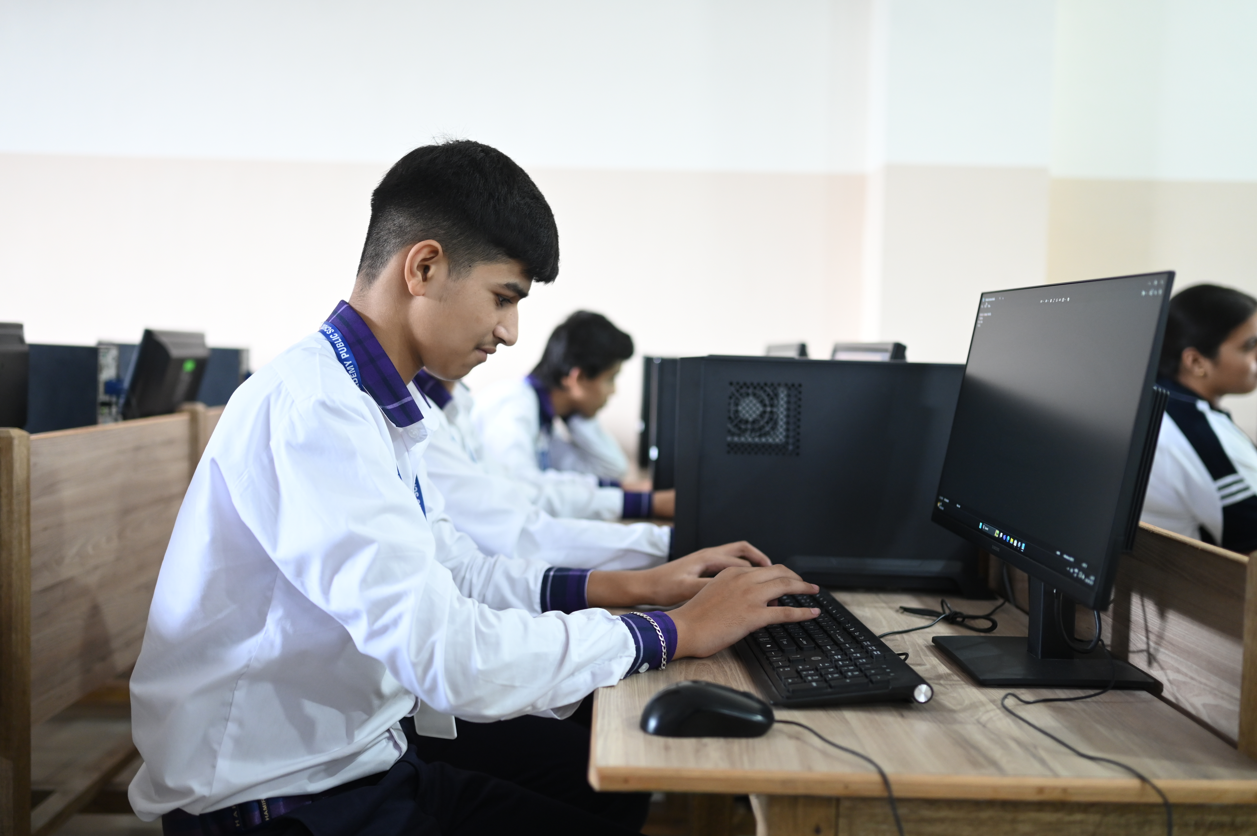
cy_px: 418
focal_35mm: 35
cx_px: 628
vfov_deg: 37.8
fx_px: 1221
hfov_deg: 54.5
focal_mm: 35
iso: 1250
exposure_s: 1/125
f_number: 1.8
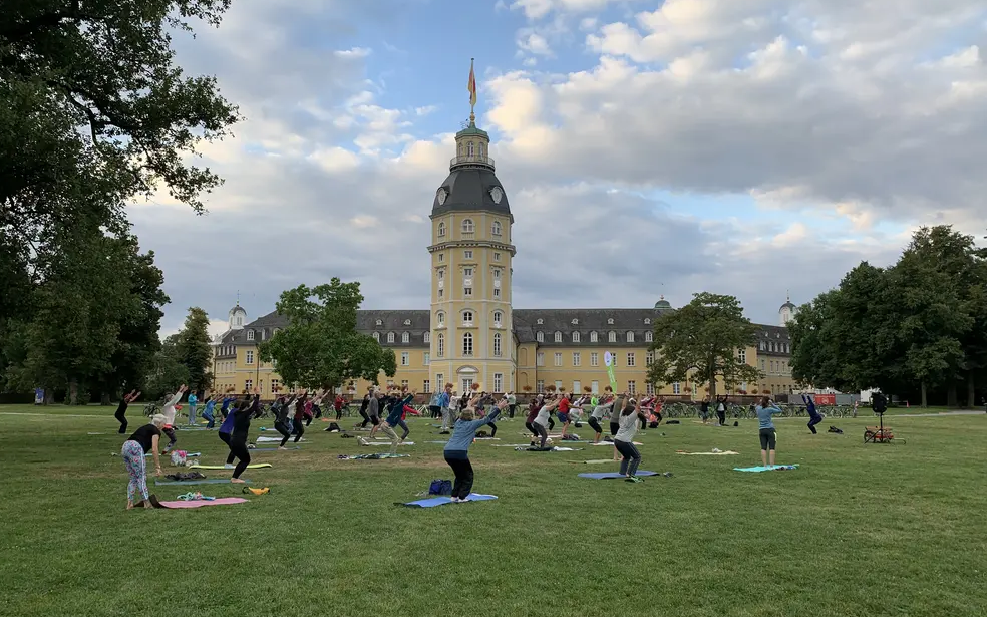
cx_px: 494
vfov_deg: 44.5
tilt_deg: +5.9
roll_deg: +0.3
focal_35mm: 28
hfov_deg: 66.5
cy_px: 317
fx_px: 753
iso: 25
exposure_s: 1/356
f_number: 1.8
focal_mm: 4.25
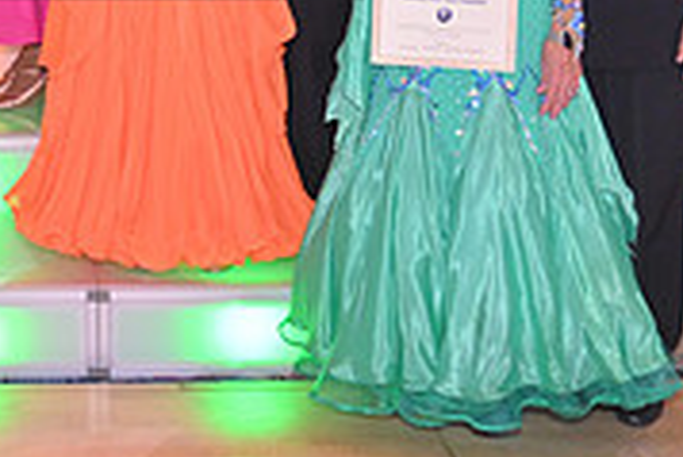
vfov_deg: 13.2
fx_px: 1918
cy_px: -102
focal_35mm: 101
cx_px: -54
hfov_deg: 19.4
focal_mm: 31
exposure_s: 1/400
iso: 2000
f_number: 6.3
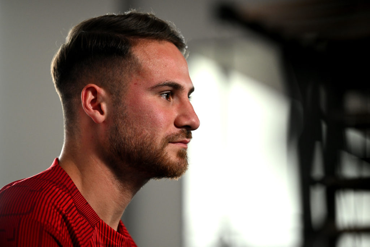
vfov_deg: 9.2
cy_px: 124
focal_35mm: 150
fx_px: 1542
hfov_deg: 13.7
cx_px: 185
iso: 1600
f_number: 2.8
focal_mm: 150
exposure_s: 1/500
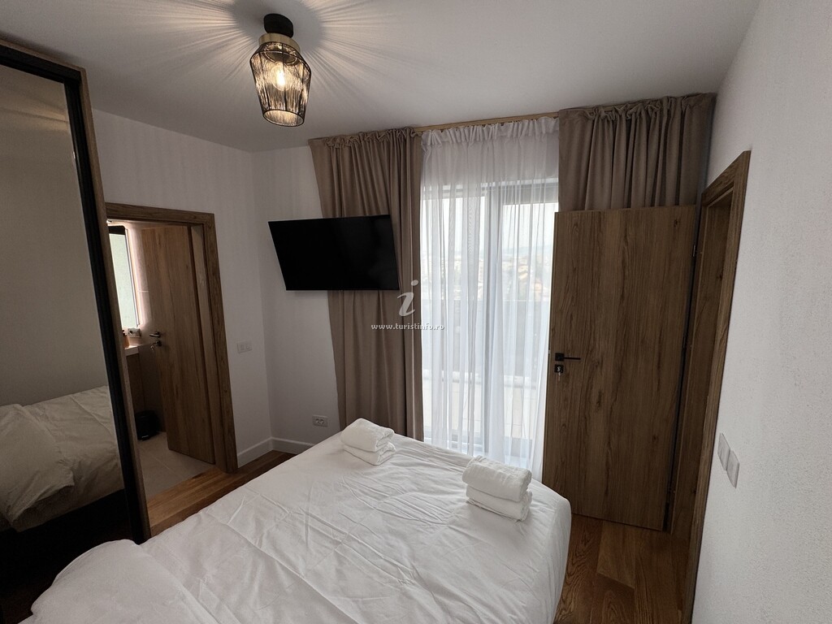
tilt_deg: -9.4
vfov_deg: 85.7
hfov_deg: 102.1
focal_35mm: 14
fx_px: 336
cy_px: 312
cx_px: 416
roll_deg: +0.7
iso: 40
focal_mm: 2.22
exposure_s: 1/110
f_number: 2.2
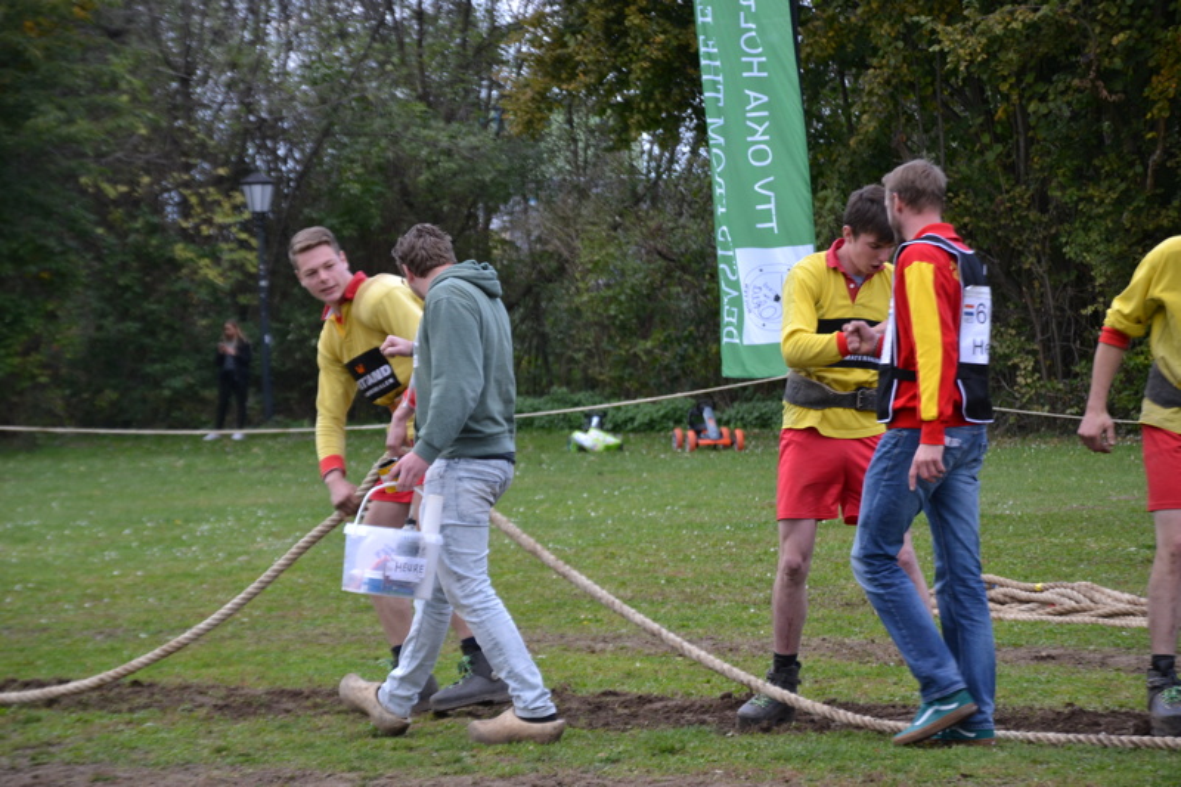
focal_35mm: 158
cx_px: 590
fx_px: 5165
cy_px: 394
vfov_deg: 8.7
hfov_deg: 13.0
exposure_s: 1/250
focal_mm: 105
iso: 400
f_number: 5.6
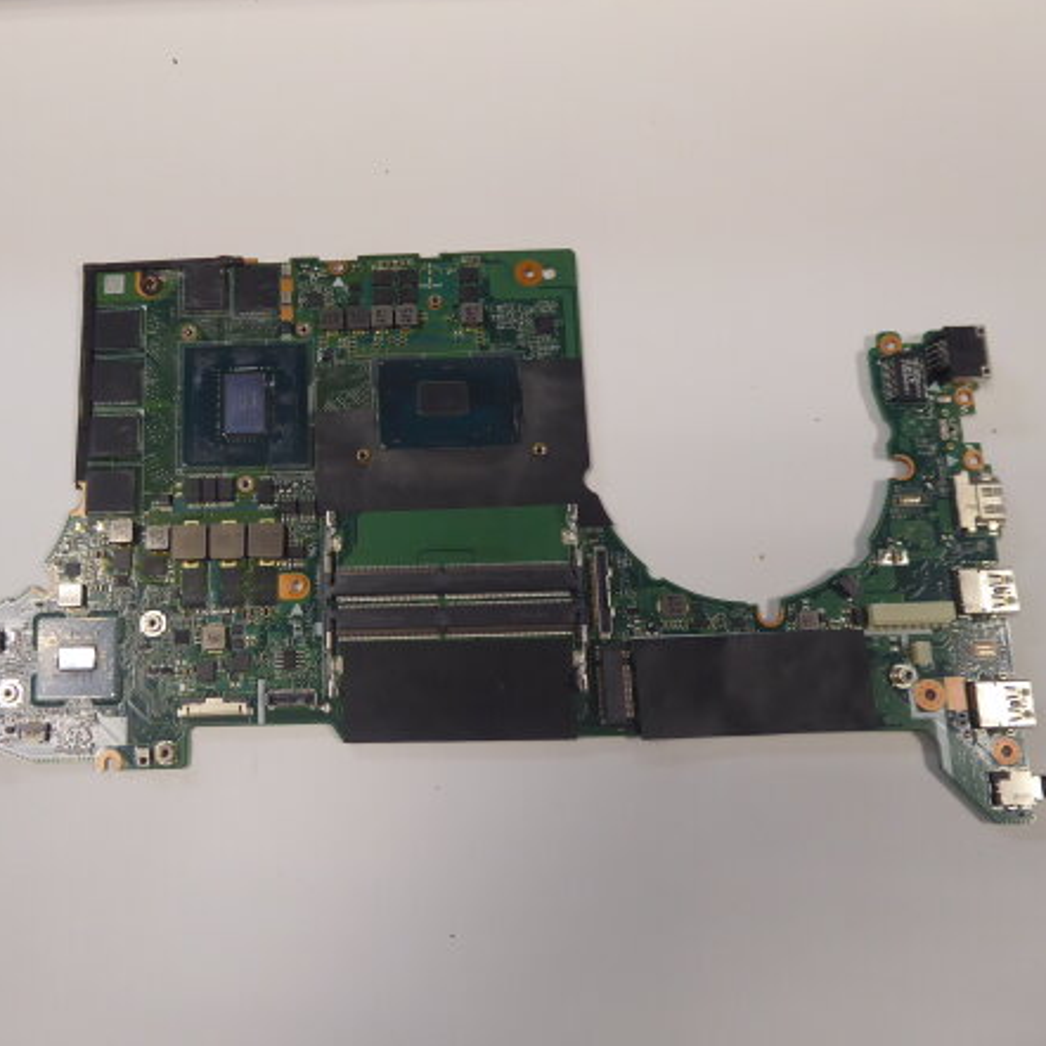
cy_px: 521
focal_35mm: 30
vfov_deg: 54.0
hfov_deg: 53.1
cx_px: 362
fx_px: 1026
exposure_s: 1/60
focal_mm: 4.3
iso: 250
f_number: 3.3
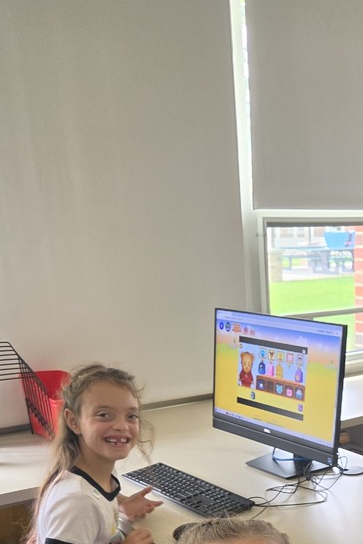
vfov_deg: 40.1
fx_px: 680
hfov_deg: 28.4
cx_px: 343
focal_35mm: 45
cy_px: 499
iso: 125
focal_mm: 5.4
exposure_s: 1/120
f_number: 1.8
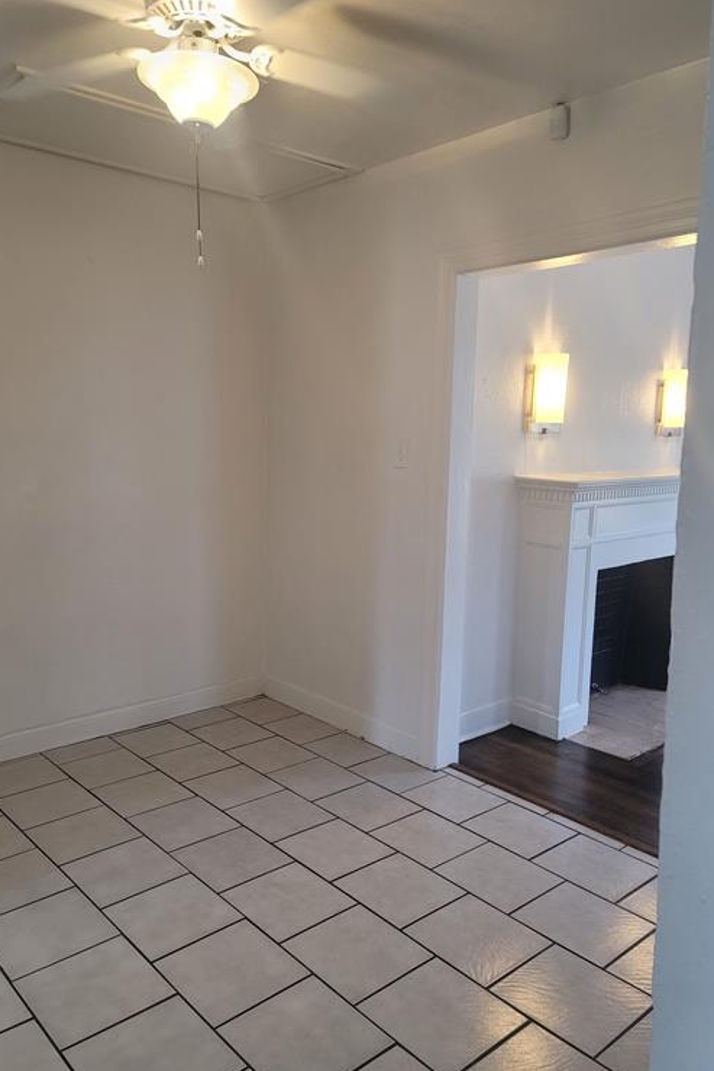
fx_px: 804
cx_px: 327
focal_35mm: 27
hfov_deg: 47.9
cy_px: 531
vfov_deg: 67.4
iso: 250
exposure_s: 1/120
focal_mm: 7
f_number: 1.8
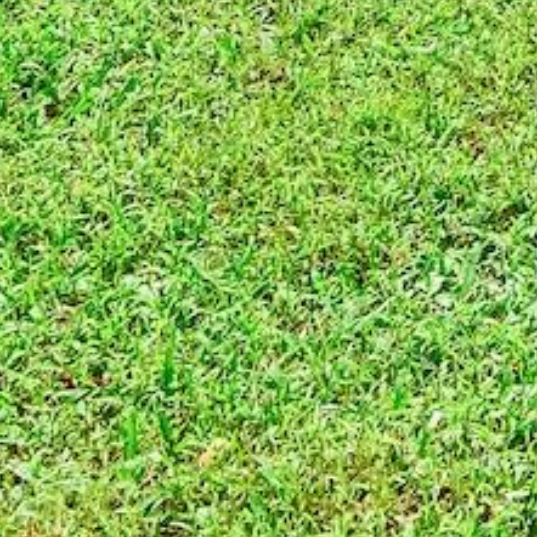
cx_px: 1759
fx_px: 3159
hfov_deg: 8.0
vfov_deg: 7.8
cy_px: -1281
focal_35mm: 180
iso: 200
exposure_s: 1/125
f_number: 11
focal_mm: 20
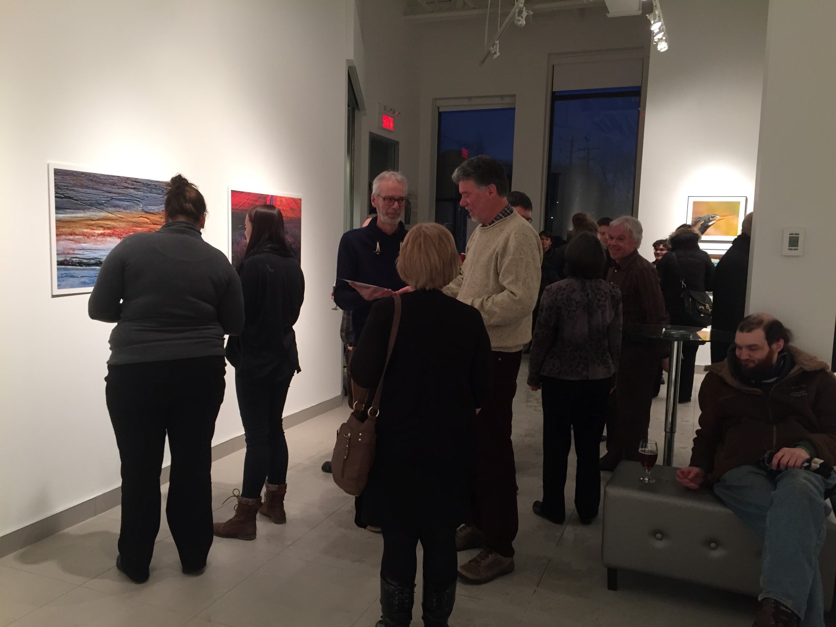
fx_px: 700
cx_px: 418
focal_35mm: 29
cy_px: 314
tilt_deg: -7.1
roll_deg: -1.5
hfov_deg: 61.7
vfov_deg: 48.2
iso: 100
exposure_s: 1/30
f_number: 2.2
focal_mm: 4.15
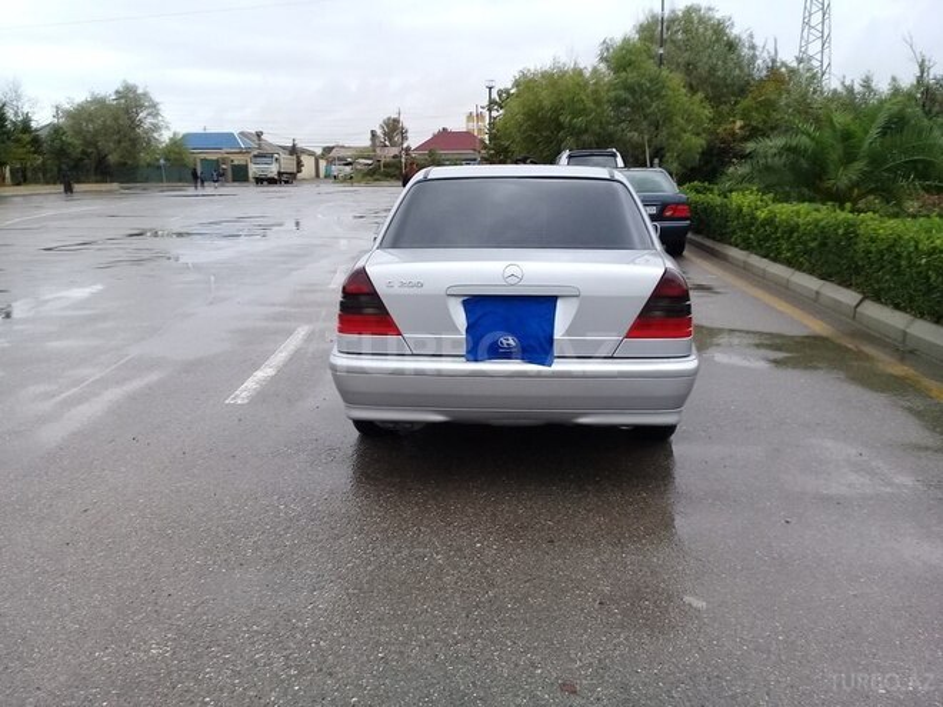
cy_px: 354
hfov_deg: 58.4
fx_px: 844
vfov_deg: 45.4
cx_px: 472
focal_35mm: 31
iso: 50
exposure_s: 1/131
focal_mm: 3.3
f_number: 2.2
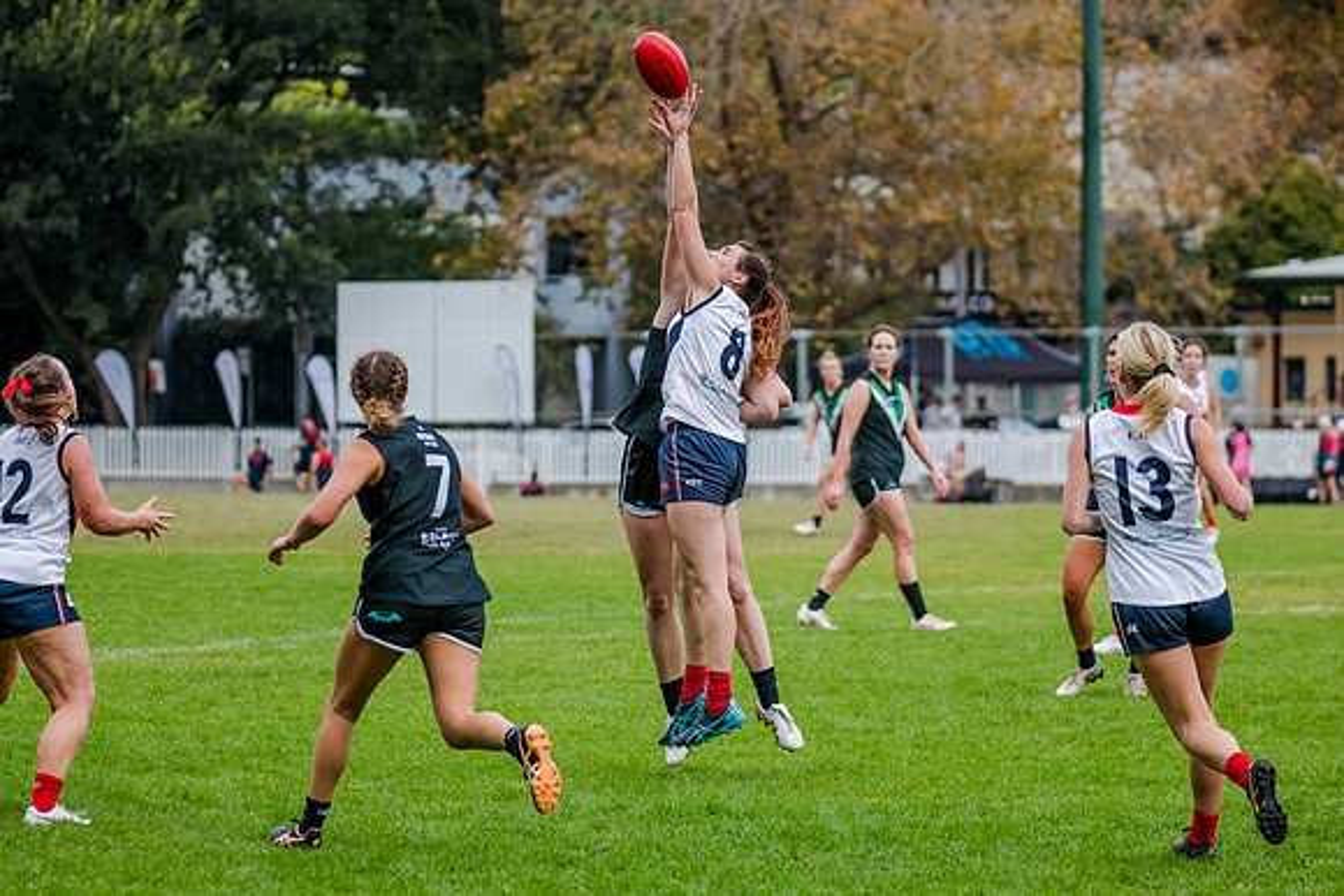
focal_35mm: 170
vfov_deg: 8.1
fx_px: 6348
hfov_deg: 12.1
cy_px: 448
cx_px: 672
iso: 800
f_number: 5
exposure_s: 1/1600
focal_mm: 170
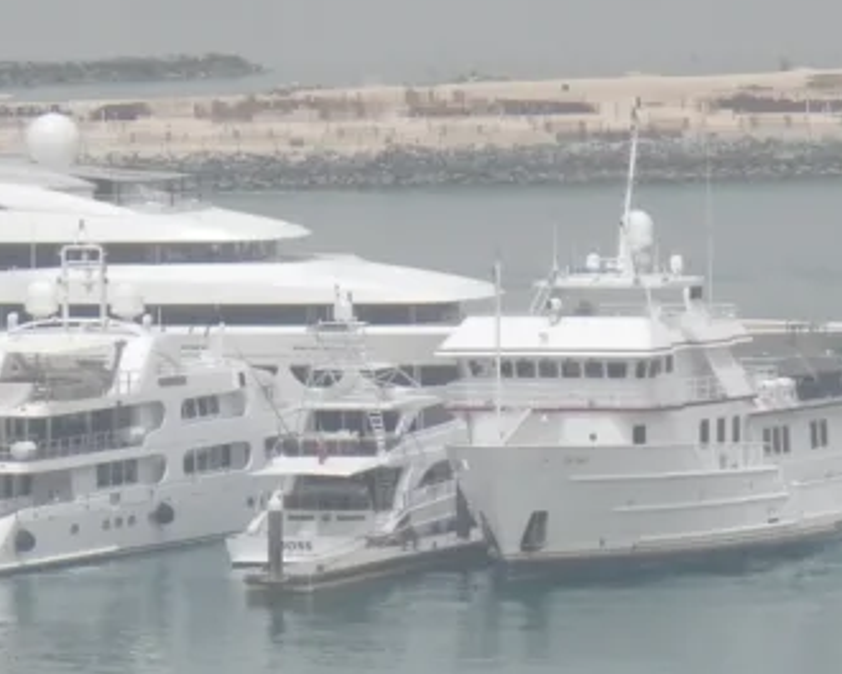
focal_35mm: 497
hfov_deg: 3.9
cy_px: 536
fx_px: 12385
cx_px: 59
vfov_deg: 3.1
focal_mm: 25
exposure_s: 1/1000
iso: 125
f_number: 4.8
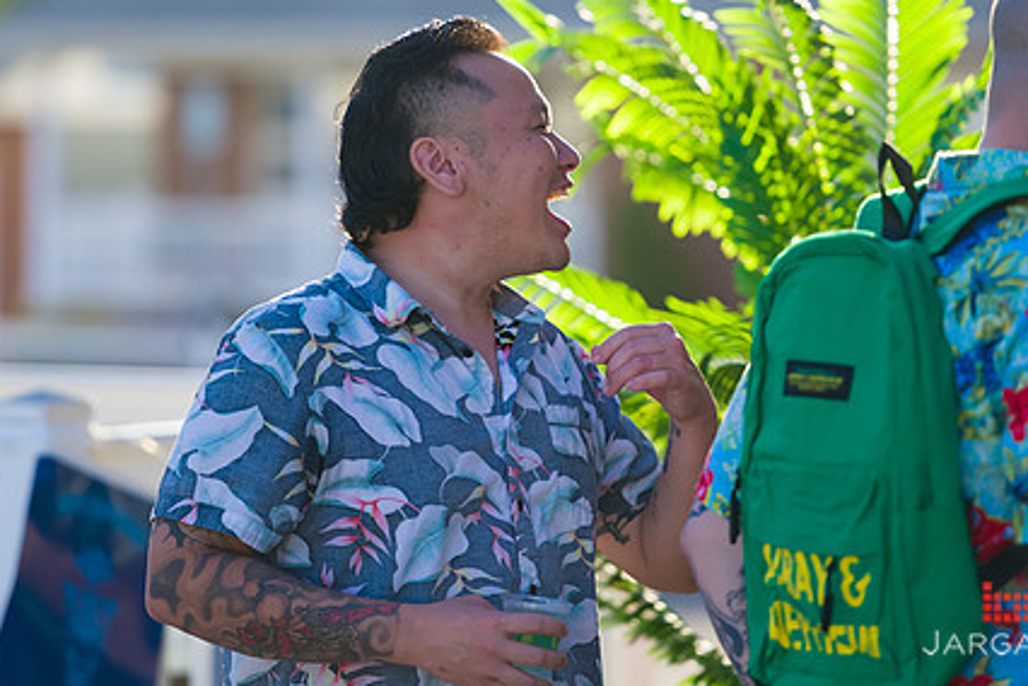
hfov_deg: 8.2
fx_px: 7195
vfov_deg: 5.5
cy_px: 240
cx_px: 454
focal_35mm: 252
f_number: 3.2
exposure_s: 1/3200
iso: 640
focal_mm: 185
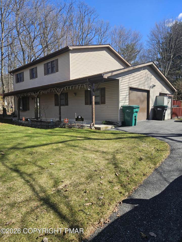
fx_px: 161
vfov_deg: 73.9
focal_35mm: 23
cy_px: 121
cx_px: 91
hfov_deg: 58.9
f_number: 1.8
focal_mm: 5.4
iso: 25
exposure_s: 1/1087
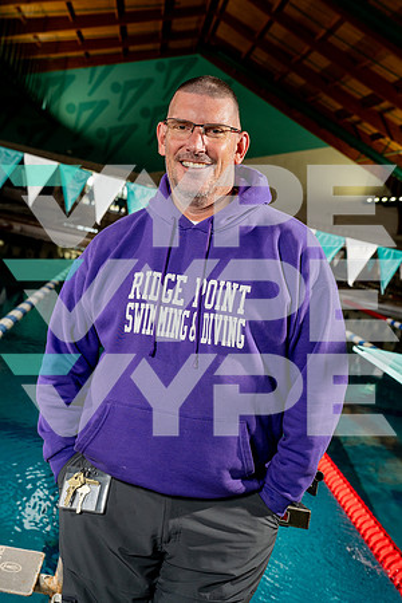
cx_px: 201
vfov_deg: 41.9
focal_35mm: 47
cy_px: 302
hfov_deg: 28.6
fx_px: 787
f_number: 6.3
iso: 640
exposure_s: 1/250
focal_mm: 47
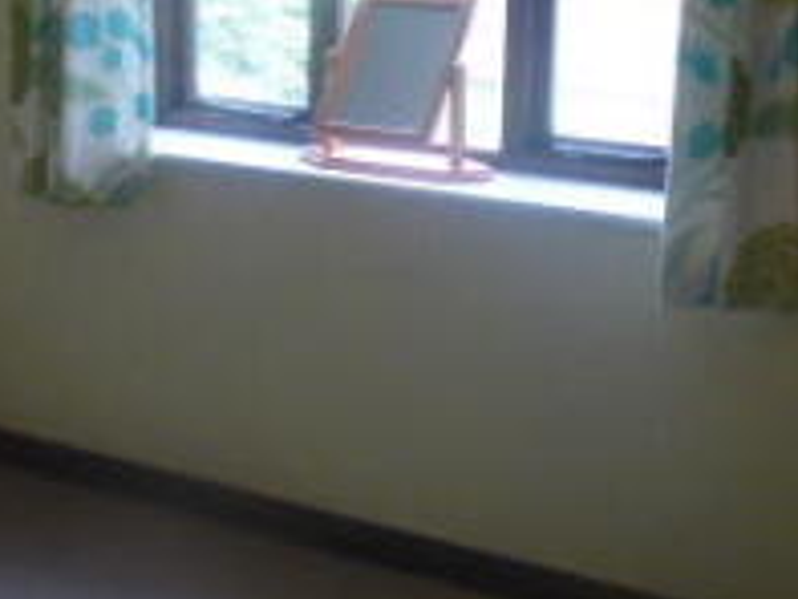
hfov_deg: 27.1
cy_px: 103
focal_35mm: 71
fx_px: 1638
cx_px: 233
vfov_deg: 20.5
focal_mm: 4.3
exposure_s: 1/60
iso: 320
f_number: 3.3
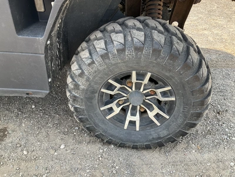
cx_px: 118
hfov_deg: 61.7
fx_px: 197
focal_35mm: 29
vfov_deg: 48.2
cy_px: 88
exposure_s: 1/158
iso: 20
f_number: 1.8
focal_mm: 3
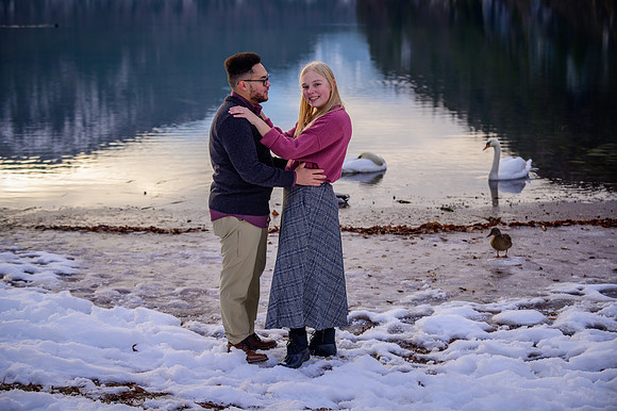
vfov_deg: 19.4
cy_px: 206
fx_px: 1199
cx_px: 308
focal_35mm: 70
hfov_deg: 28.9
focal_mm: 70
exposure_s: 1/640
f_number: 4
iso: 250
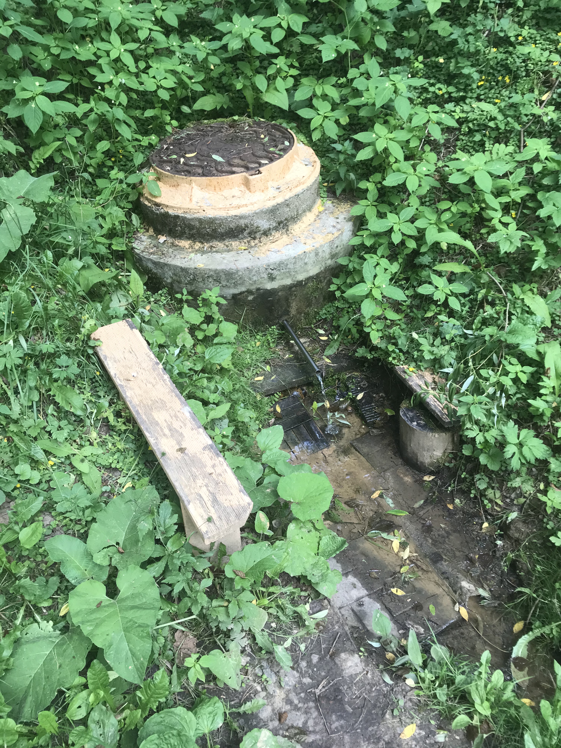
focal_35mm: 28
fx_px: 605
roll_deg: +2.4
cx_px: 280
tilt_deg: -35.9
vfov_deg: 63.4
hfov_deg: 49.7
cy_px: 374
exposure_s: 1/100
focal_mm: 3.99
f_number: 1.8
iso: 40
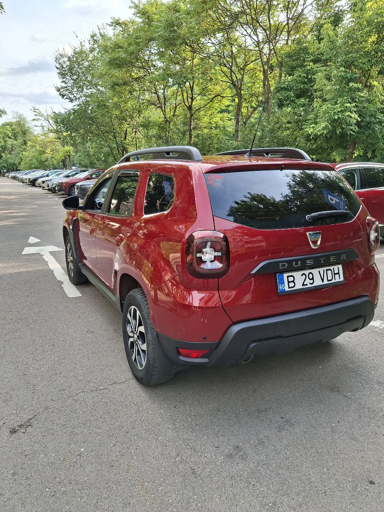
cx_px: 192
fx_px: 370
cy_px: 256
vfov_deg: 69.4
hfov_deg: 54.9
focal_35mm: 25
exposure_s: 1/385
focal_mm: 4.69
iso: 32
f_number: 1.8
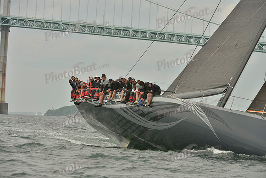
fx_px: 1626
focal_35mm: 220
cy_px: 89
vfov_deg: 6.2
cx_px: 133
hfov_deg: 9.4
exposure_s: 1/1000
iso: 280
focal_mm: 220
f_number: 8
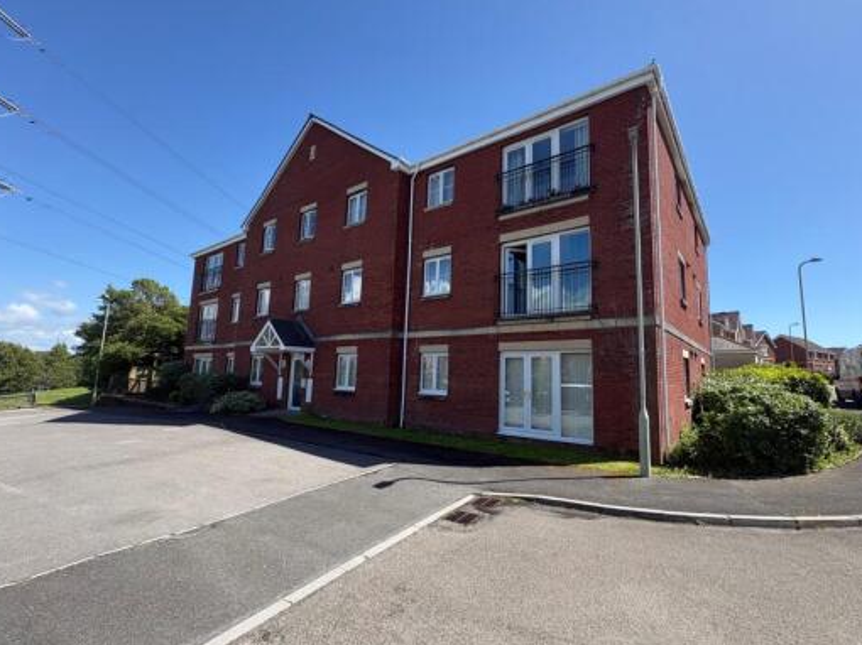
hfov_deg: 94.2
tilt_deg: +8.2
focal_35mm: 16
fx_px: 398
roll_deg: -0.3
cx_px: 472
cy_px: 325
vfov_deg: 78.1
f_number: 2.2
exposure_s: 1/565
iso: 40
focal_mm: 2.22
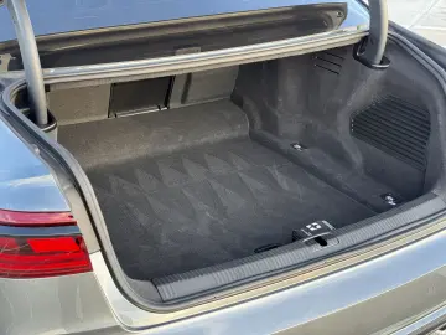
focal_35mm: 48
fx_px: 618
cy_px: 168
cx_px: 223
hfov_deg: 39.7
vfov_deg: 30.3
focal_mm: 6.76
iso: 160
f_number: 1.78
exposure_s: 1/95
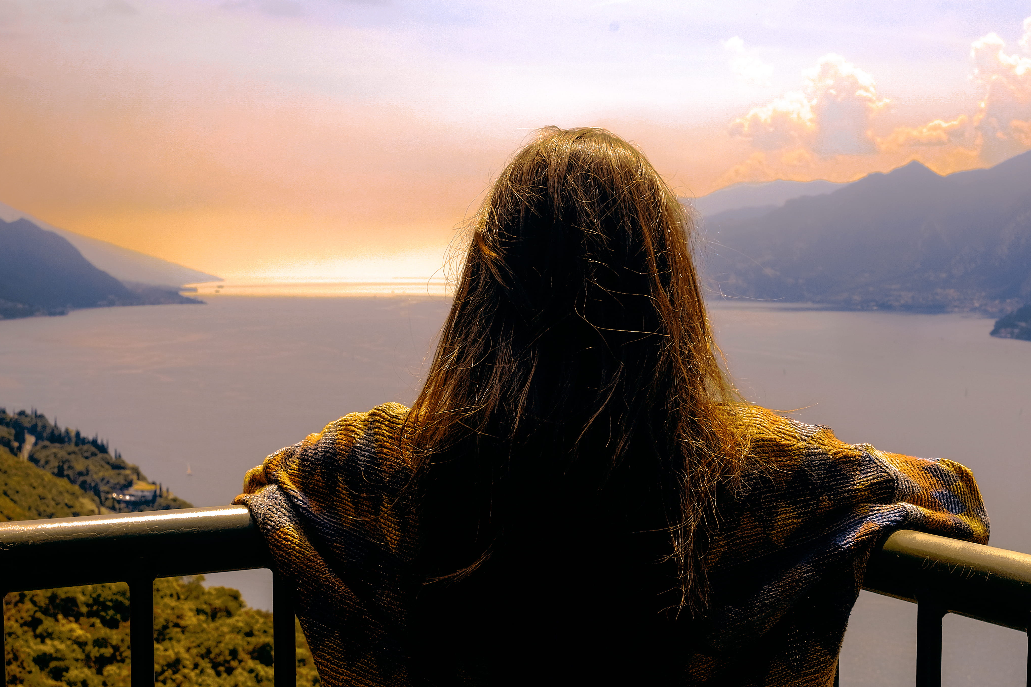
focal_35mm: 49
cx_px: 581
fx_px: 1403
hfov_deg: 40.3
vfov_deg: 27.5
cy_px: 375
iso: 200
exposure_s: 1/250
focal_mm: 27
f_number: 10
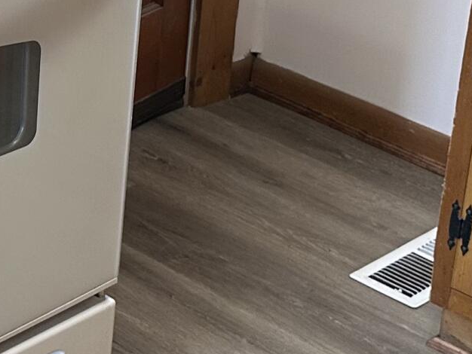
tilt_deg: -22.1
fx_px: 1569
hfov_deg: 17.0
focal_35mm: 115
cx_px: 86
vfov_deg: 12.8
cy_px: 50
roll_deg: -2.6
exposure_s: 1/60
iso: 160
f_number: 1.78
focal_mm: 6.86
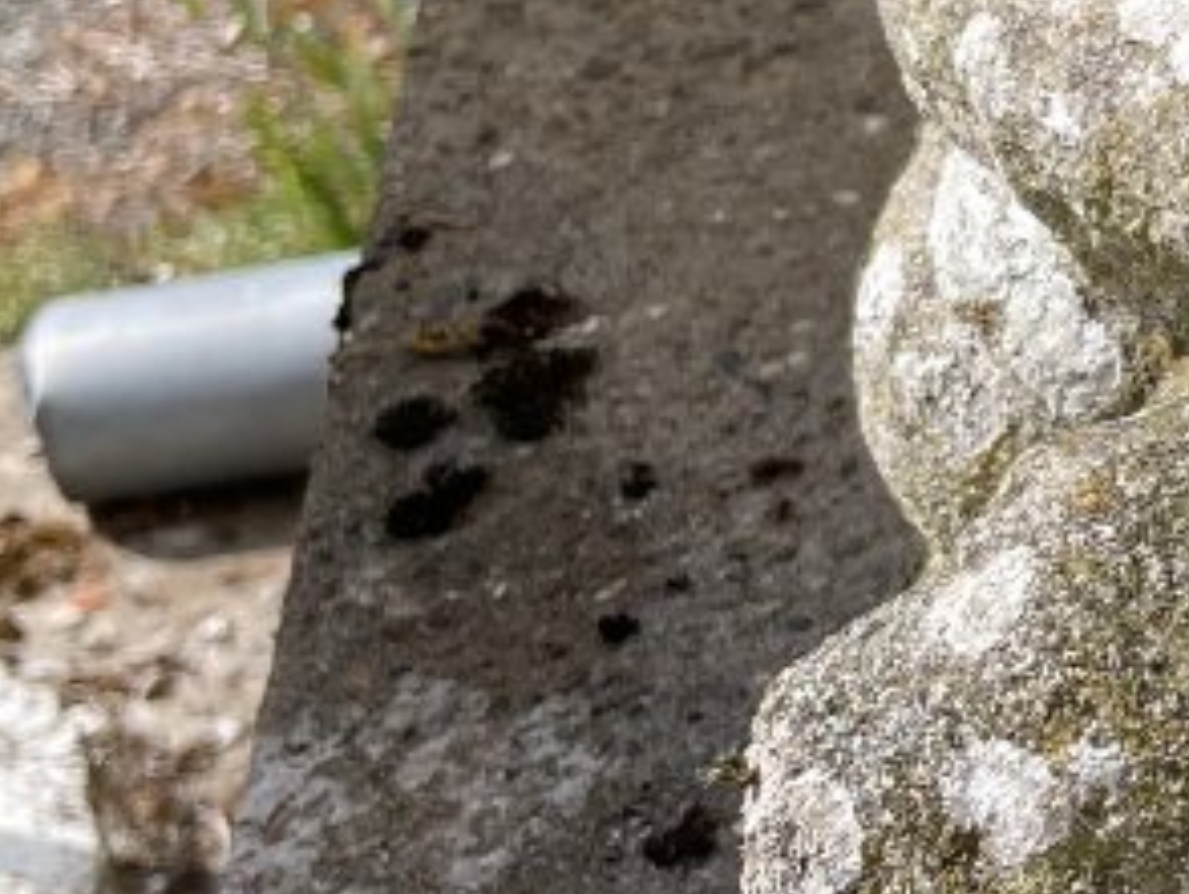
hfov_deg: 16.0
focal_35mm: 106
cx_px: 2063
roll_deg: +0.4
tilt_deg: -28.6
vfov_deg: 13.9
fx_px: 3644
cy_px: 166
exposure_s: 1/2132
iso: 32
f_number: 1.6
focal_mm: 4.2
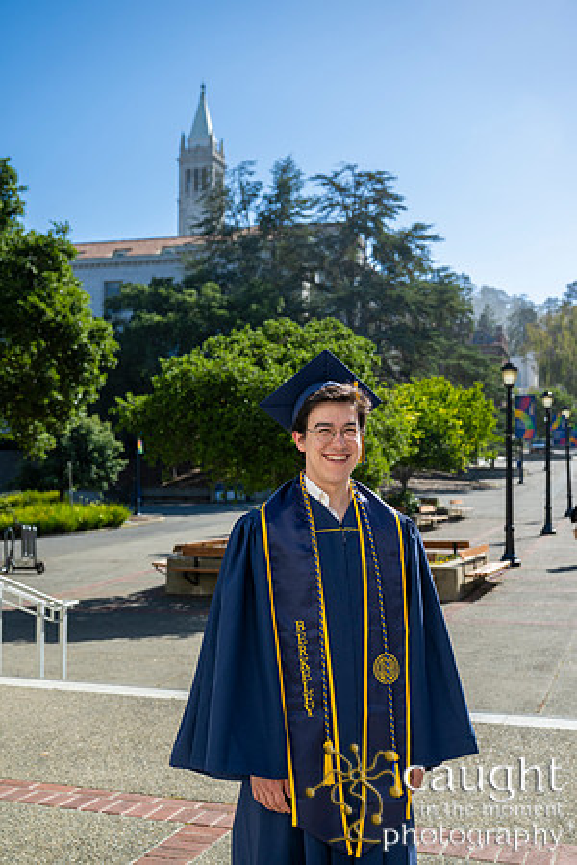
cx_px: 288
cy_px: 432
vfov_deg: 45.4
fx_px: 1034
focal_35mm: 43
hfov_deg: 31.2
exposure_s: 1/1600
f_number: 5
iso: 400
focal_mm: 43
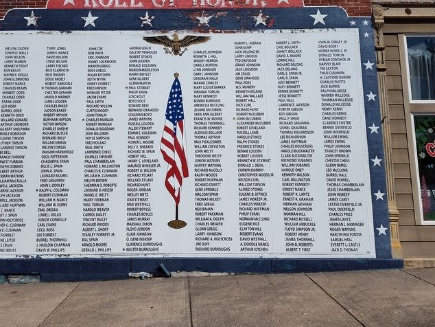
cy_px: 122
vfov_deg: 47.8
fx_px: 365
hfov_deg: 61.2
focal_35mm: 29
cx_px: 178
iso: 100
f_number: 1.8
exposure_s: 1/3769
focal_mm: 5.56
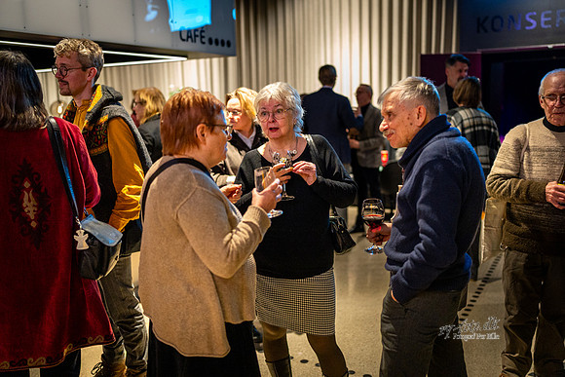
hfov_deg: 54.4
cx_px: 282
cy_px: 188
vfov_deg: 37.9
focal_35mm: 35
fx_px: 549
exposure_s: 1/160
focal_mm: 35
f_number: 1.4
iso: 4000
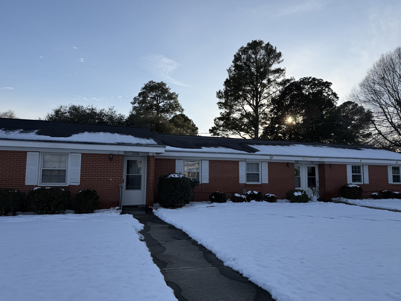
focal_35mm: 24
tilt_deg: +6.0
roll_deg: -0.5
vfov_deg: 56.8
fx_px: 278
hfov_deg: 71.6
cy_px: 150
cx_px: 200
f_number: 1.78
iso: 80
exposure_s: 1/4167
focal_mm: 6.76
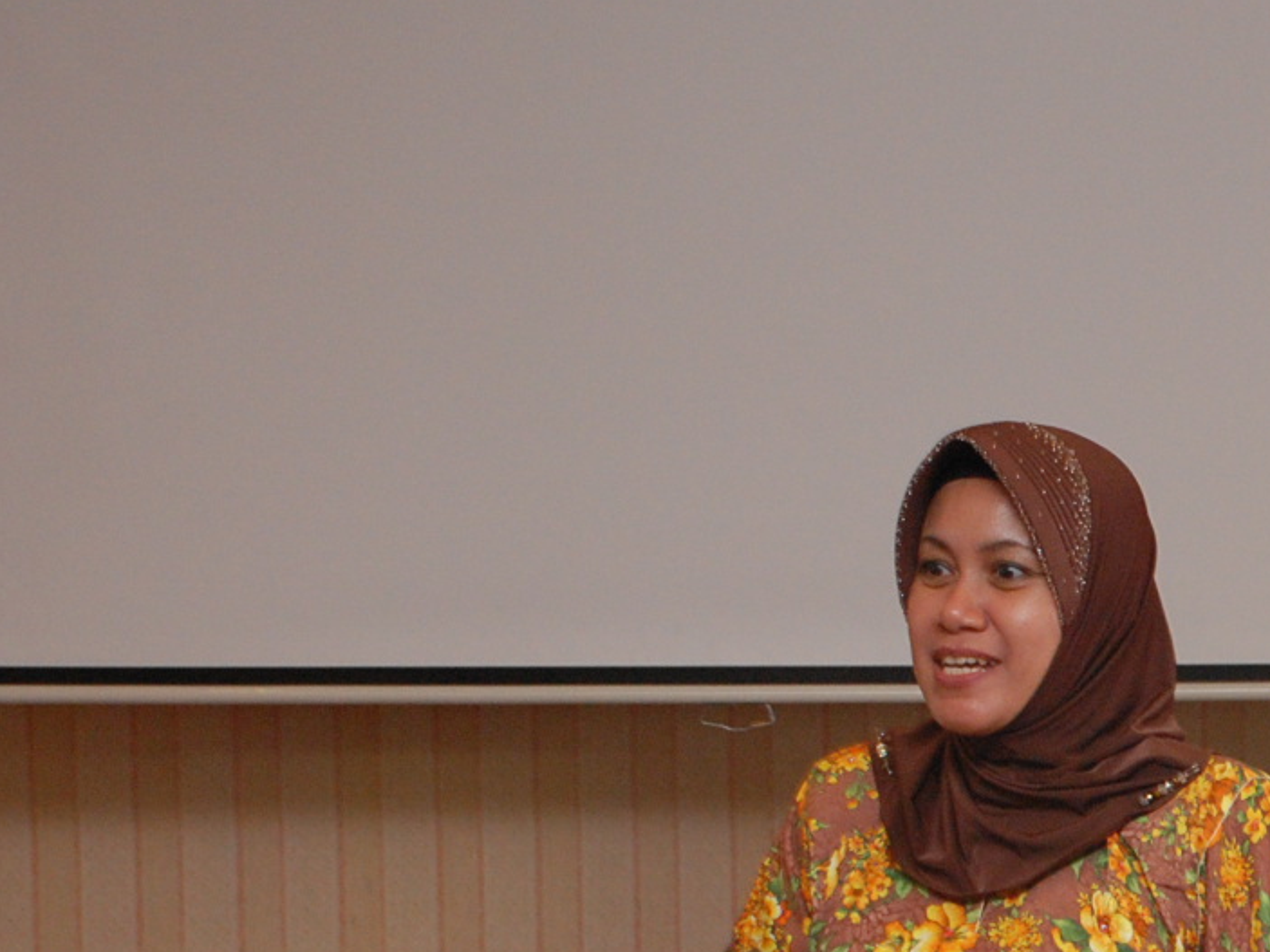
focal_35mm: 159
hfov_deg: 12.0
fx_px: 5832
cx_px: 1713
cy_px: 932
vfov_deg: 9.3
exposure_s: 1/25
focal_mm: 40
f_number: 5.6
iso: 800
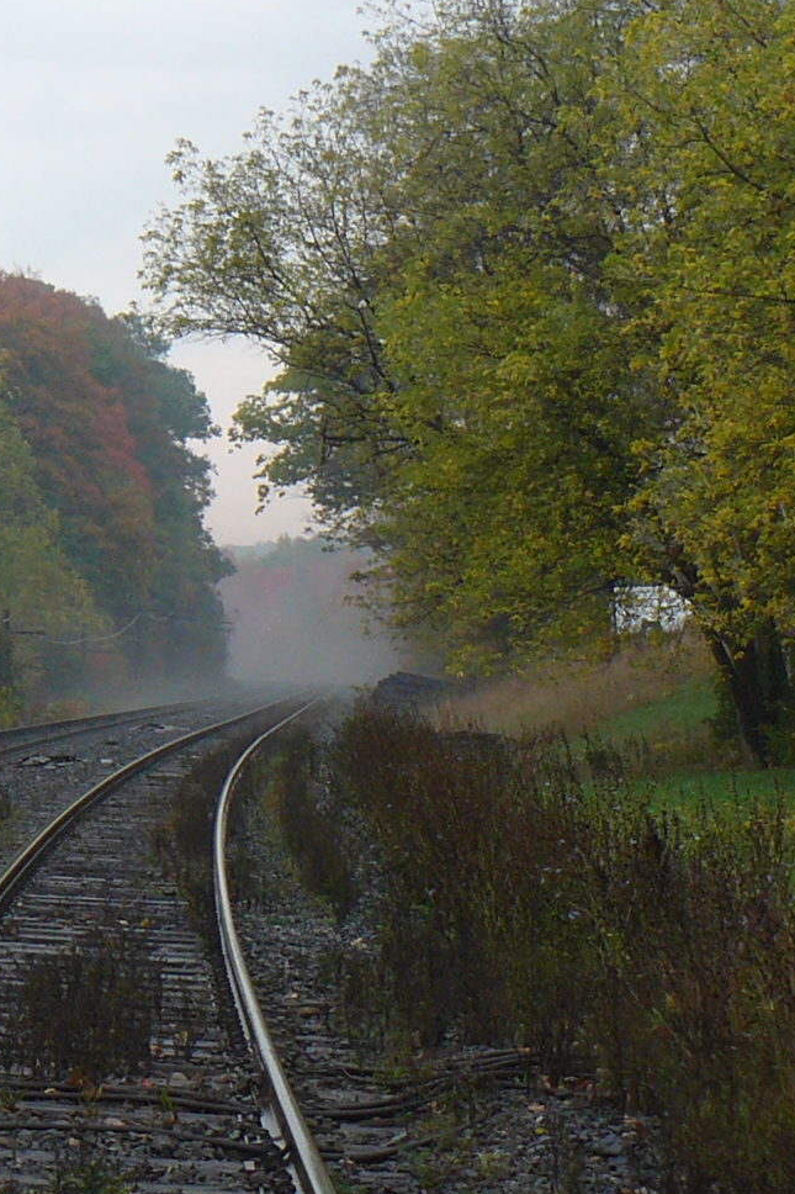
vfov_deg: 20.6
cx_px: -370
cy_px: 466
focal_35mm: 99
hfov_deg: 13.1
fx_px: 3280
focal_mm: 6
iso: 100
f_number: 4
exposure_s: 1/125
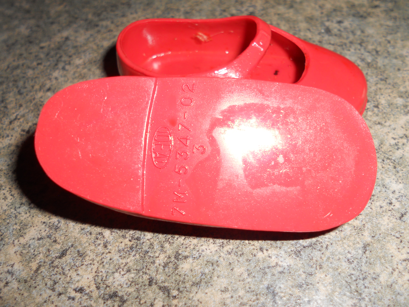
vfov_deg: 44.2
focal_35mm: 32
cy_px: 154
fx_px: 378
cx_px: 204
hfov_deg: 56.8
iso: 80
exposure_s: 1/25
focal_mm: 5.8
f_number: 8.8
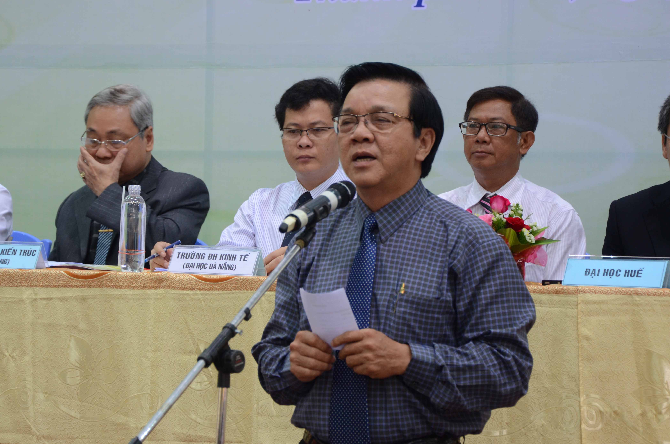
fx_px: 2462
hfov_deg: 15.5
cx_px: 315
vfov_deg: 10.3
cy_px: 227
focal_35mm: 133
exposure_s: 1/20
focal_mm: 75
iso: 640
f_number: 5.6
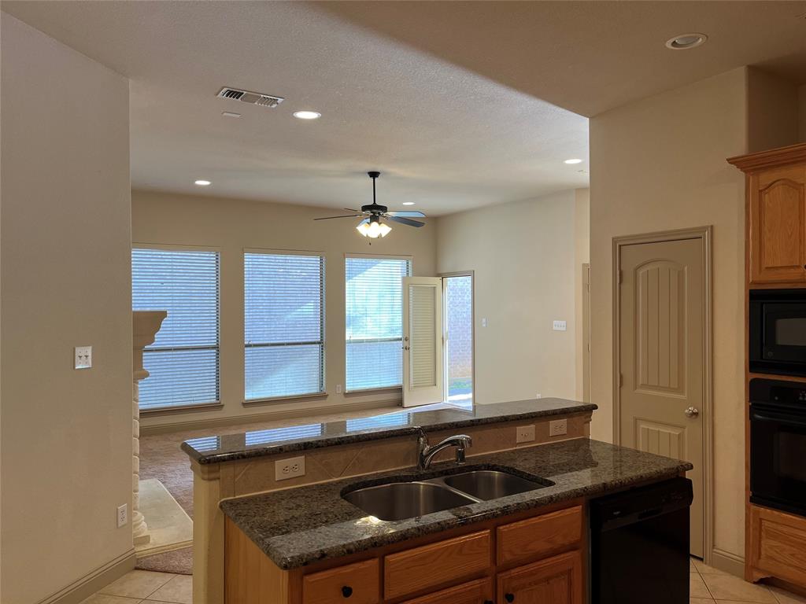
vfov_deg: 53.1
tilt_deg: -0.7
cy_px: 302
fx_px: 605
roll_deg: +0.7
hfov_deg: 67.3
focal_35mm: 26
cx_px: 403
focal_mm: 5.1
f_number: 1.6
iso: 100
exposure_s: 1/120
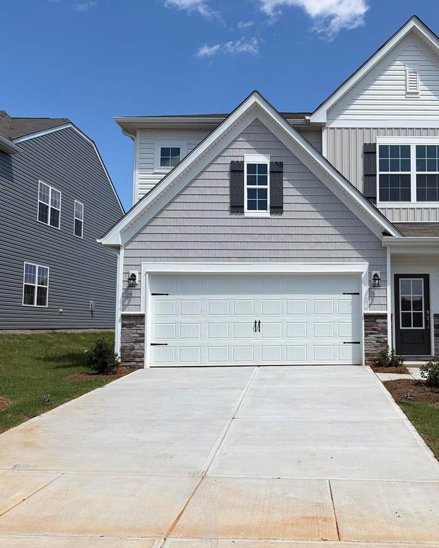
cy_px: 274
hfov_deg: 42.3
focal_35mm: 34
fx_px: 552
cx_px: 317
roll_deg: +0.4
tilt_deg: +4.5
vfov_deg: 52.8
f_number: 1.6
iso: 50
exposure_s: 1/4608
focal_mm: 5.96
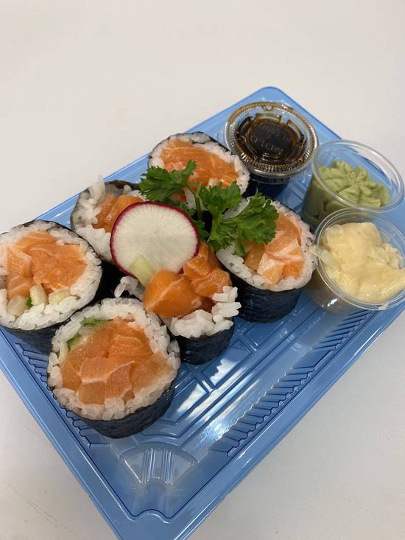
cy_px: 270
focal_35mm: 26
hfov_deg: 53.1
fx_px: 405
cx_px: 202
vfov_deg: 67.3
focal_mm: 4.25
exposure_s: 1/120
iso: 80
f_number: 1.8
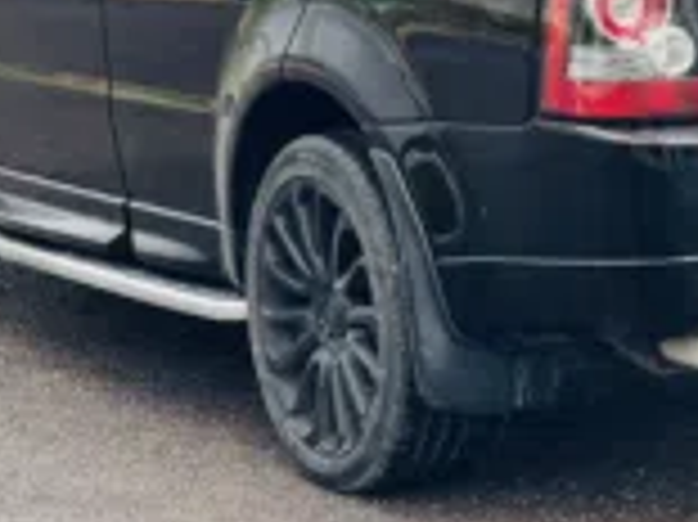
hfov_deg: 11.9
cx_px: 612
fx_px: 3325
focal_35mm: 165
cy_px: -90
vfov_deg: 8.9
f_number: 2.2
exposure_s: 1/121
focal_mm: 7.5
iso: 50
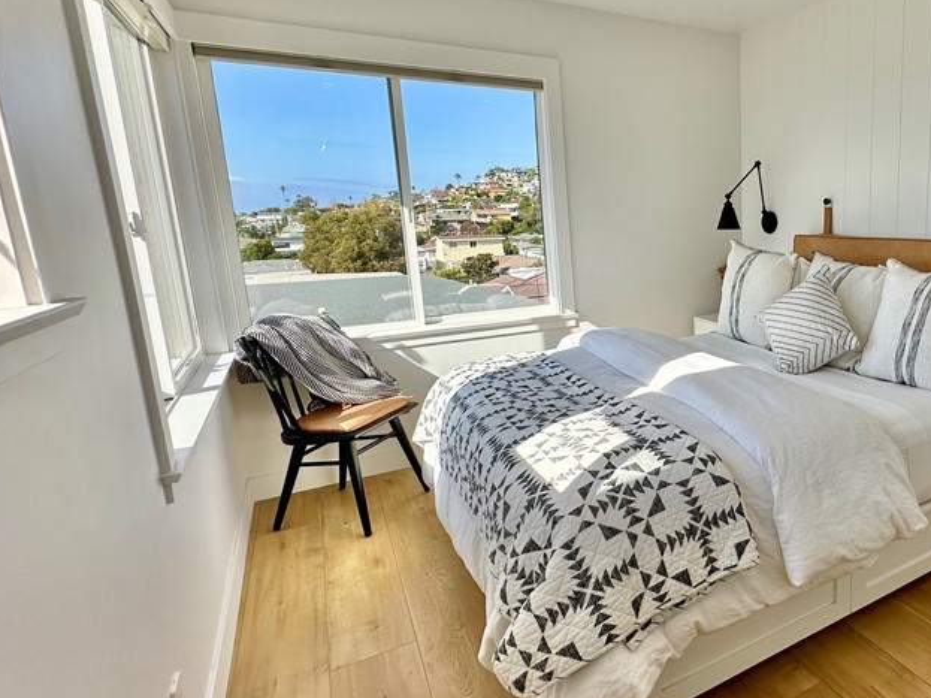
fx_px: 618
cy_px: 327
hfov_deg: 67.5
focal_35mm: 23
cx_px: 735
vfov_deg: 58.8
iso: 40
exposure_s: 1/785
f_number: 2.2
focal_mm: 2.22
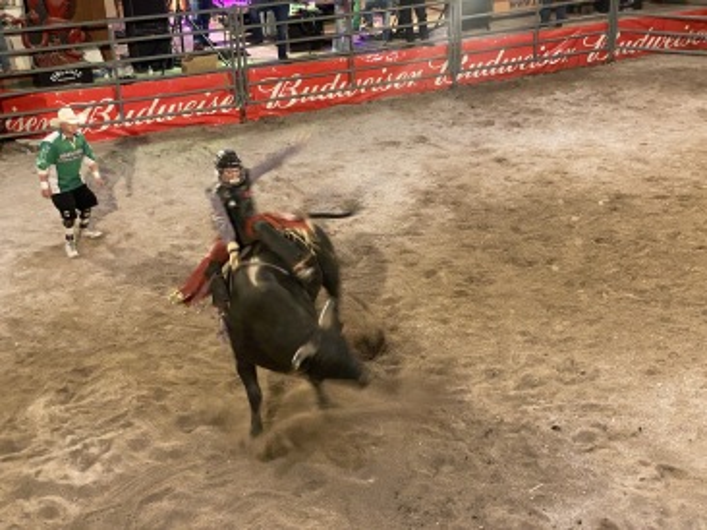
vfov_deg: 28.0
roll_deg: +1.2
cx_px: 354
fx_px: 1061
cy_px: 265
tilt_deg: -26.2
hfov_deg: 36.8
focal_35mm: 52
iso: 500
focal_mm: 6
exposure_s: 1/40
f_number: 2
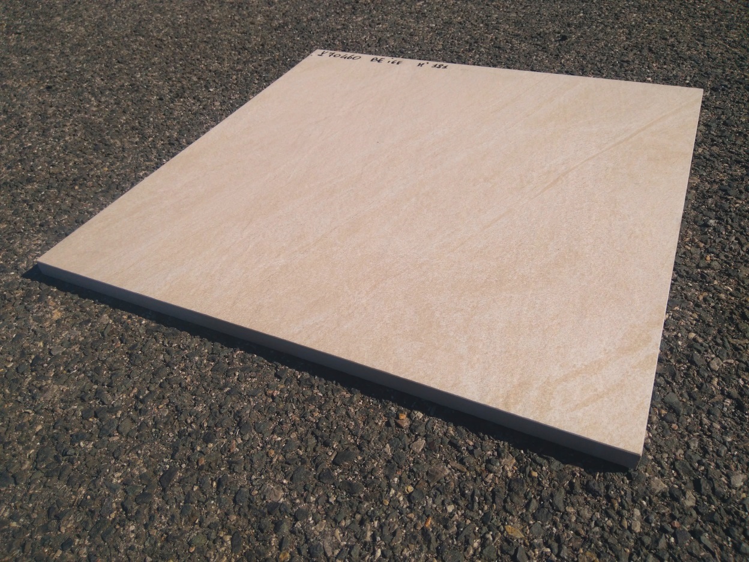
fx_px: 454
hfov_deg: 79.0
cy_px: 281
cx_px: 374
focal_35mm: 21
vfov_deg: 63.4
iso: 100
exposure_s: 1/2691
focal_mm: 3.59
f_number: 2
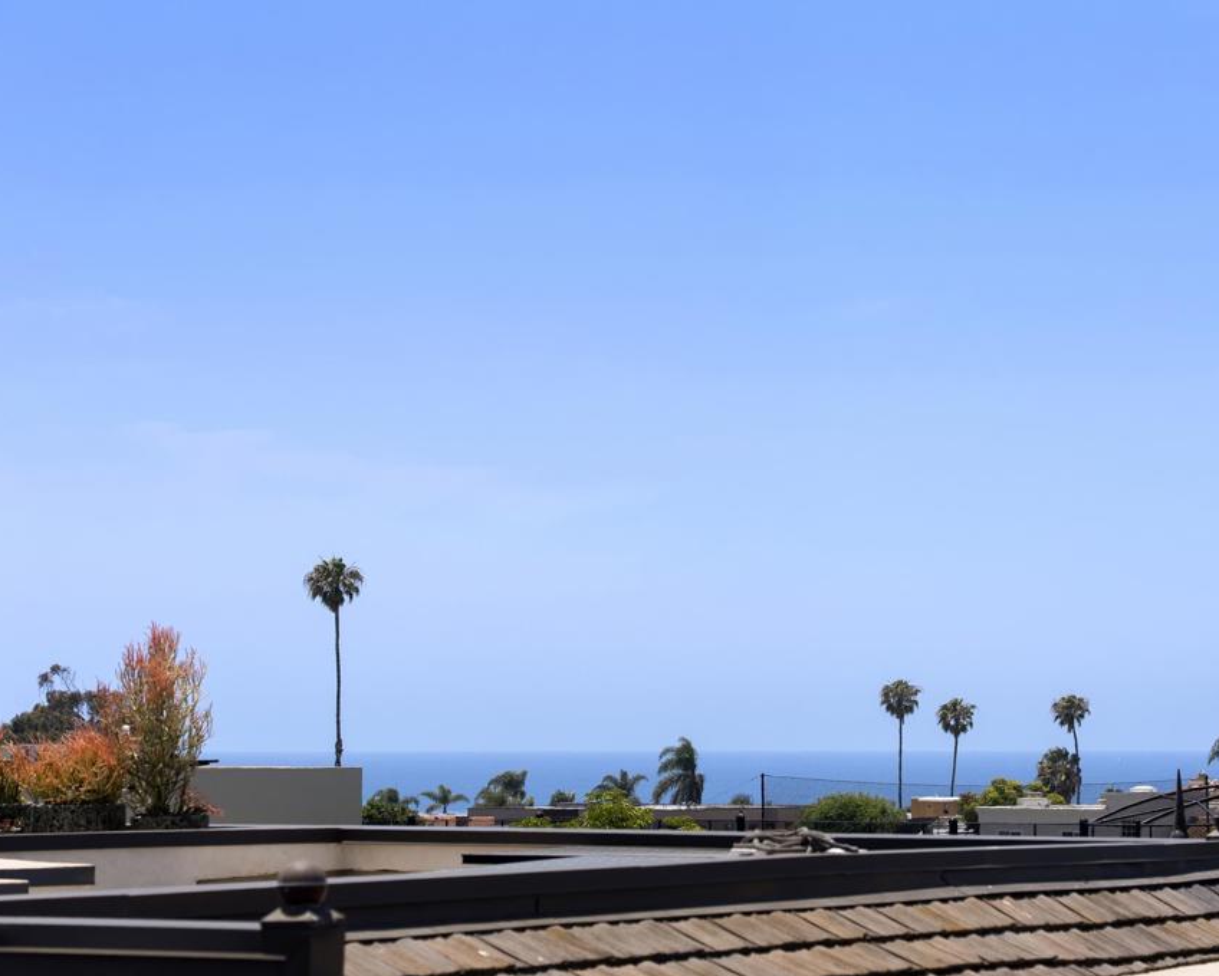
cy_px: 490
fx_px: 4295
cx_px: 727
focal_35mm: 119
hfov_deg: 16.1
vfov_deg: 13.0
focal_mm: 105
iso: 800
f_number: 7.1
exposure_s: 1/2500
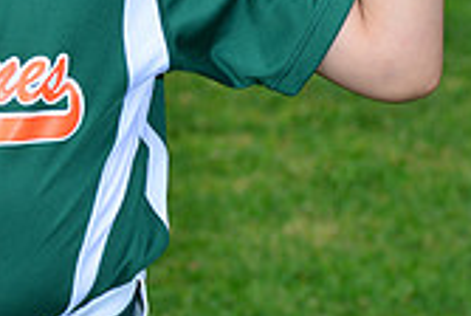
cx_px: -6
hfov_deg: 5.4
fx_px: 4994
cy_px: -145
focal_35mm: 381
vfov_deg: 3.6
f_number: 10
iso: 200
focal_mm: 110
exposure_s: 1/200
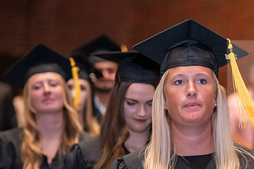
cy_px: 136
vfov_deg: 6.1
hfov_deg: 9.1
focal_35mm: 225
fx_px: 1588
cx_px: 204
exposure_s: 1/200
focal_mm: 125
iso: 3200
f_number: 3.2
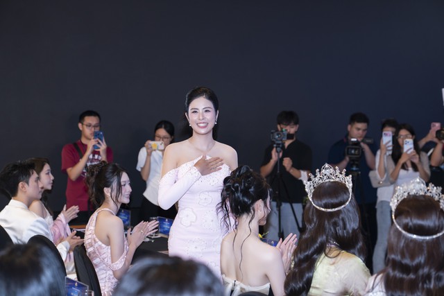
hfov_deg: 30.1
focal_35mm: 67
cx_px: 222
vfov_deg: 20.3
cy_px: 148
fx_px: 826
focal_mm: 67
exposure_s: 1/200
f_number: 2.8
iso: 640
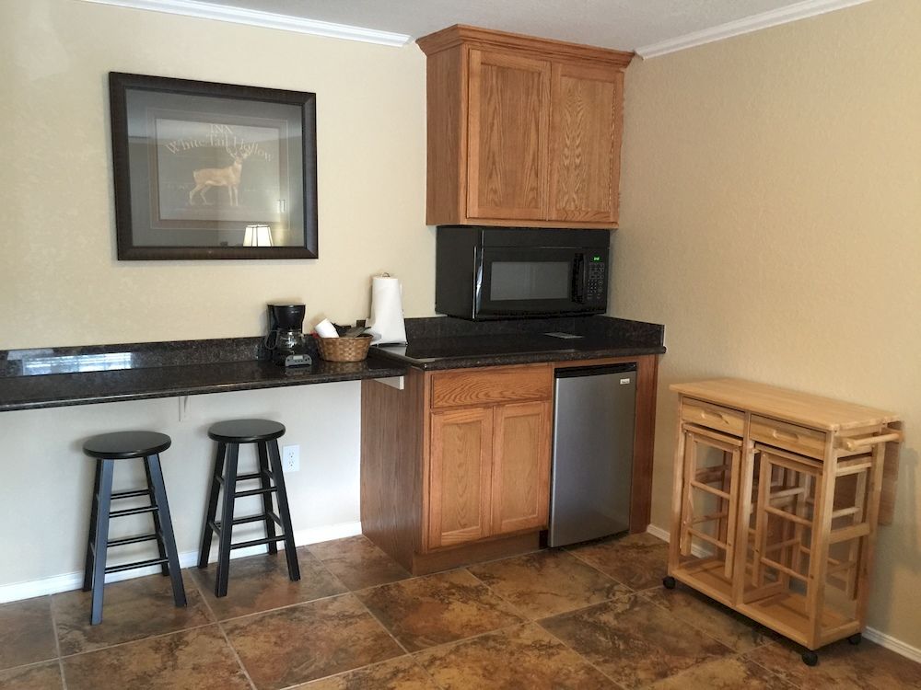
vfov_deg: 48.2
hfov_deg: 61.7
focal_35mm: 29
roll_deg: -2.0
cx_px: 460
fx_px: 772
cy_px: 345
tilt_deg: -7.9
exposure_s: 1/10
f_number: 2.2
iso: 100
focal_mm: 4.15
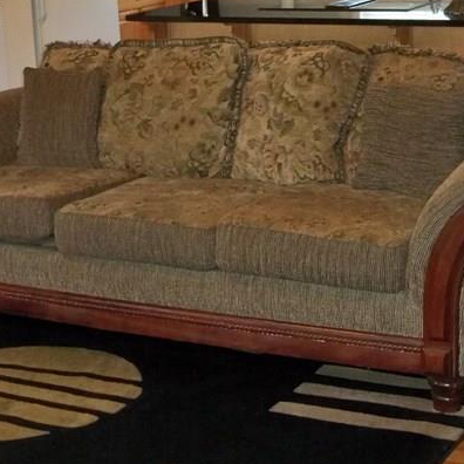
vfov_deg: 21.4
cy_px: 103
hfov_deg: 21.6
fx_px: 1213
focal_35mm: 80
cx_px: 274
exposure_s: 1/30
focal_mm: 6.2
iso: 250
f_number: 3.5
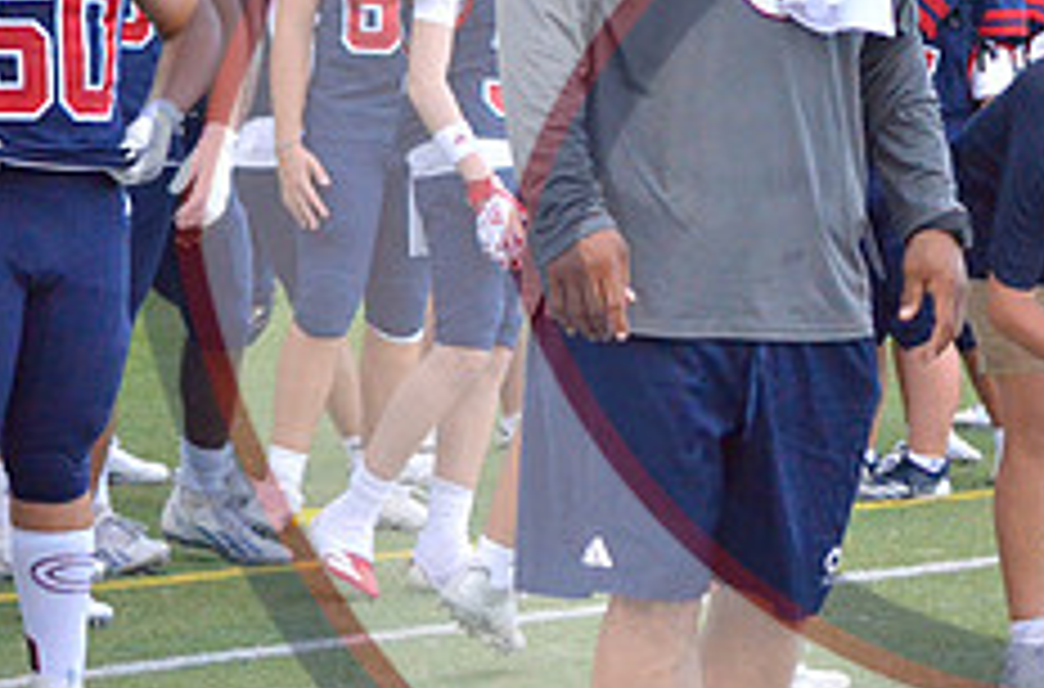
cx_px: 1112
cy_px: 238
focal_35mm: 244
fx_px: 7059
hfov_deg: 8.4
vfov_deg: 5.6
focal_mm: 65
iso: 4000
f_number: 4.5
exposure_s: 1/500
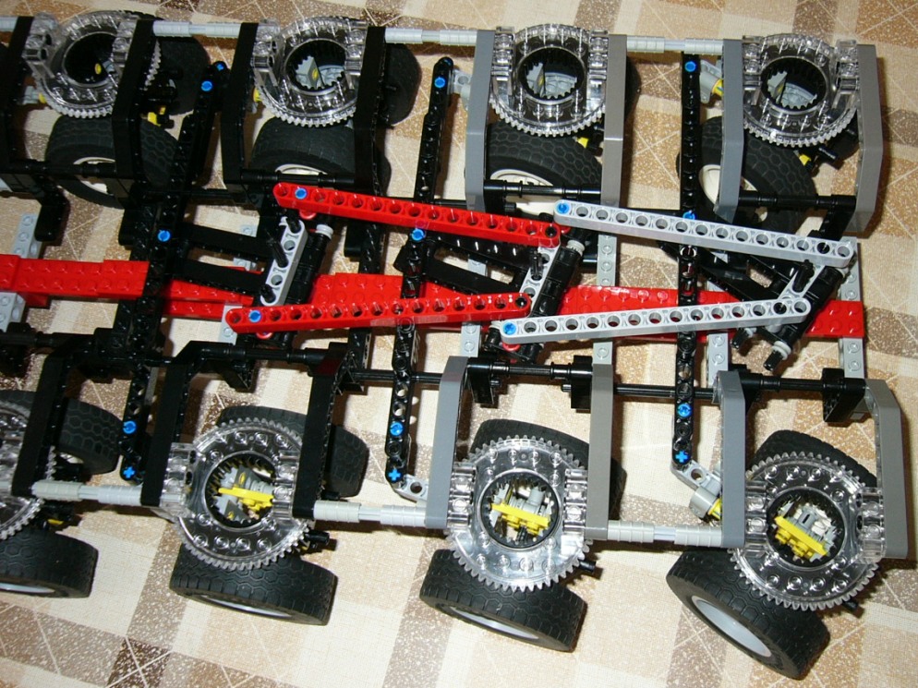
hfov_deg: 52.6
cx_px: 459
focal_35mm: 35
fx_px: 928
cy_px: 344
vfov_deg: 40.7
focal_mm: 5.8
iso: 100
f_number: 2.8
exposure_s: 1/60
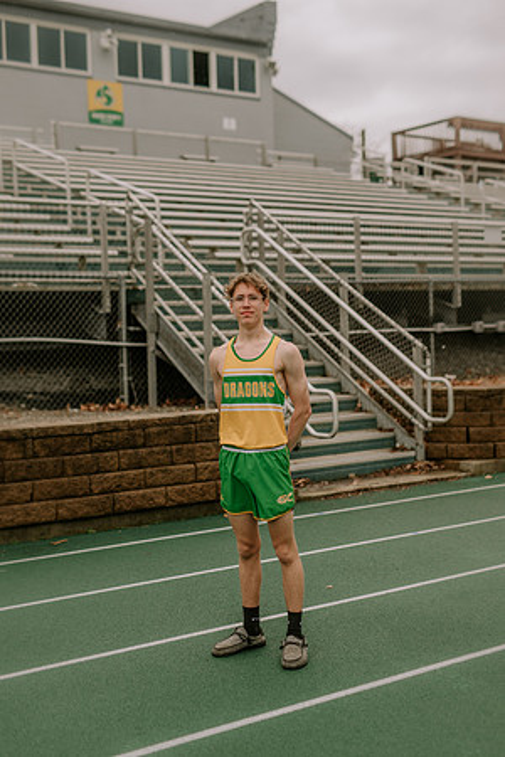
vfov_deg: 39.6
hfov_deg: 27.0
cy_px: 378
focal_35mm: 50
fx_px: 1052
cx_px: 252
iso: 100
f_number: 2
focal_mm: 50
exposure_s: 1/1250
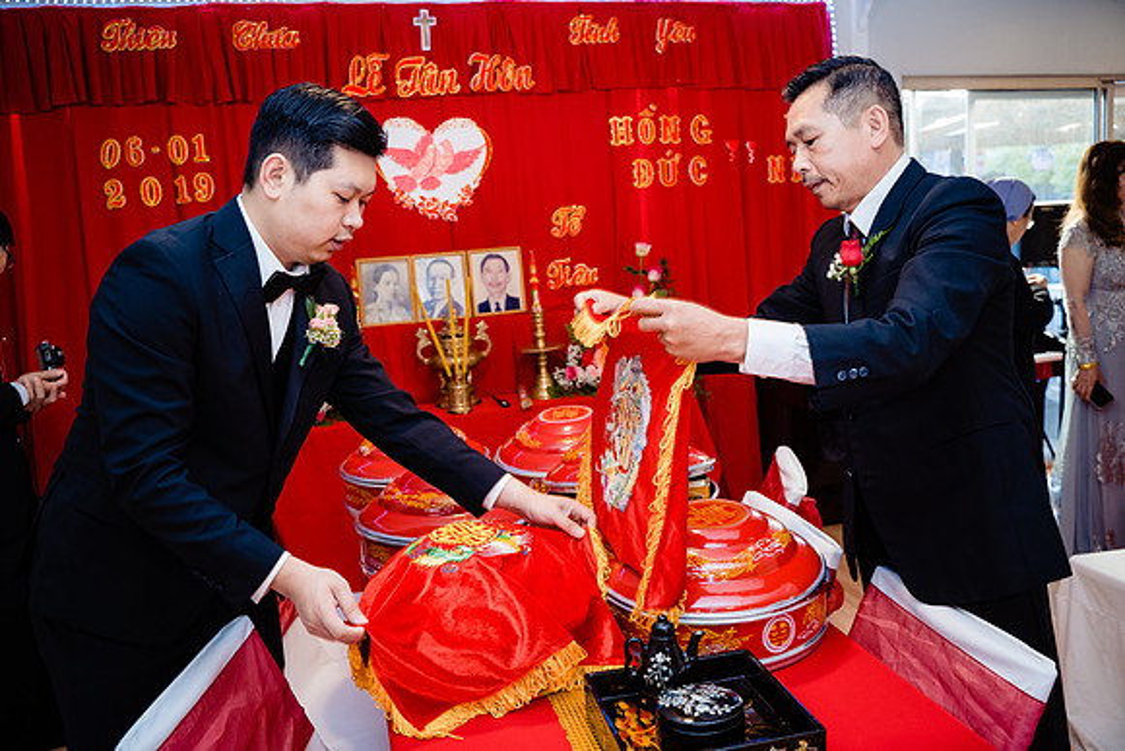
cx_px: 562
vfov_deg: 46.4
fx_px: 875
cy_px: 376
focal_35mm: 28
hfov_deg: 65.5
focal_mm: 28
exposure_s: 1/125
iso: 1000
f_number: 4
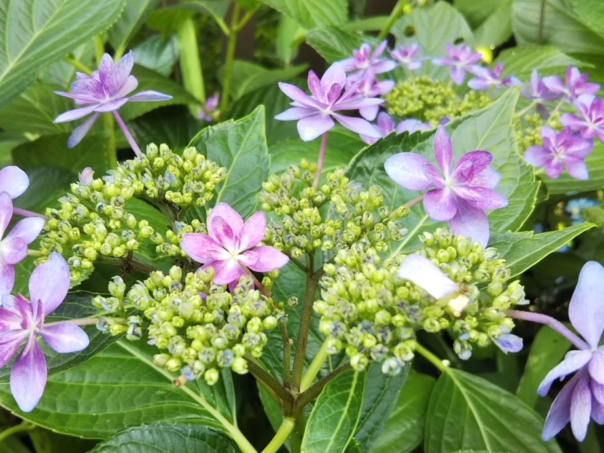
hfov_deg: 47.8
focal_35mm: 39
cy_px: 256
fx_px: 680
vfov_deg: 36.8
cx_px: 281
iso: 50
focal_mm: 4
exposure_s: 1/120
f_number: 2.2
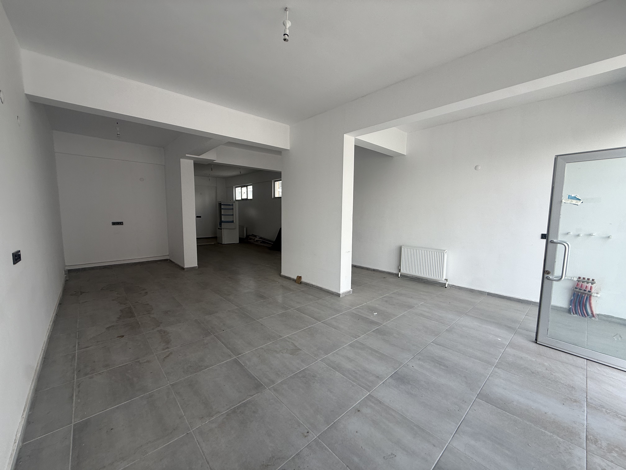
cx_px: 313
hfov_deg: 102.1
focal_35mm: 14
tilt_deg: -4.8
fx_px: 253
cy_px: 235
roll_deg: -0.8
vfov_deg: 85.7
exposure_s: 1/180
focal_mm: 2.22
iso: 50
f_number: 2.2
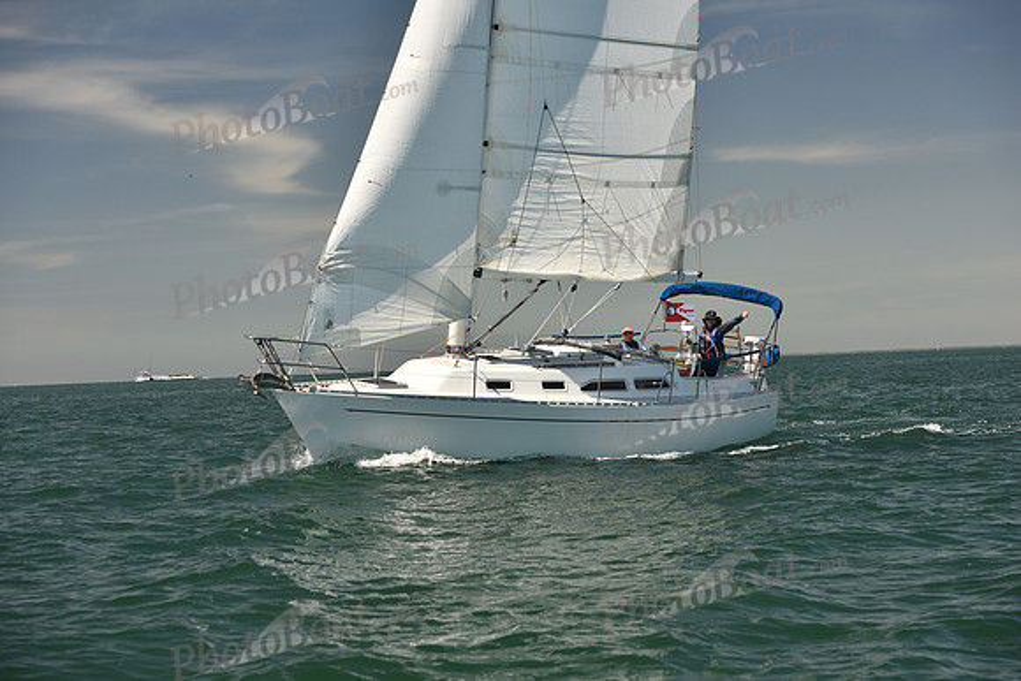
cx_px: 510
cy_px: 340
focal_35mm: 70
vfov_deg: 19.5
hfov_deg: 28.8
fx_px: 1986
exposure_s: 1/800
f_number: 5
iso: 250
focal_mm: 70
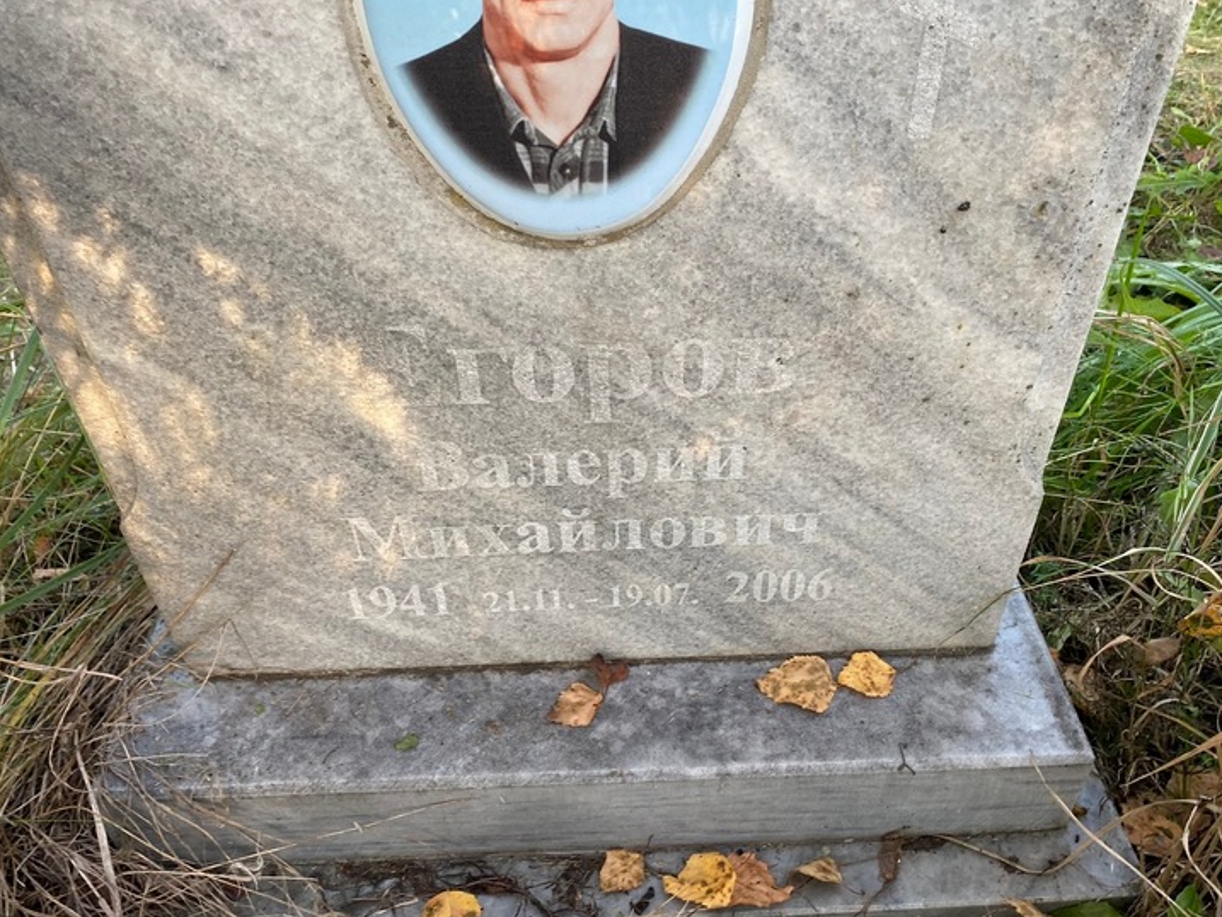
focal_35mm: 29
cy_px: 467
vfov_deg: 48.2
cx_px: 632
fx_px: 1024
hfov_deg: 61.6
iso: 64
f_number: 1.8
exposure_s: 1/121
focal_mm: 4.25
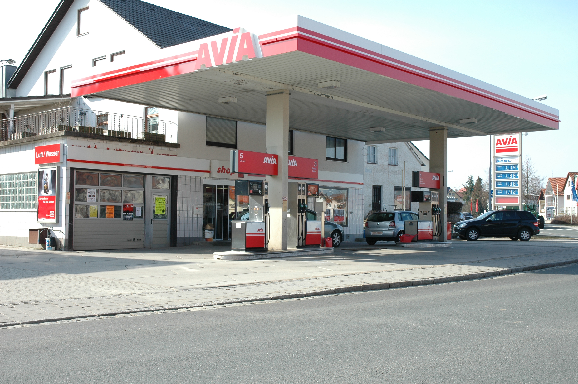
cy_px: 192
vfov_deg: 30.8
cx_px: 289
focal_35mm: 44
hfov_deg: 45.0
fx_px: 698
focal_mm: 29
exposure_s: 1/125
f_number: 9
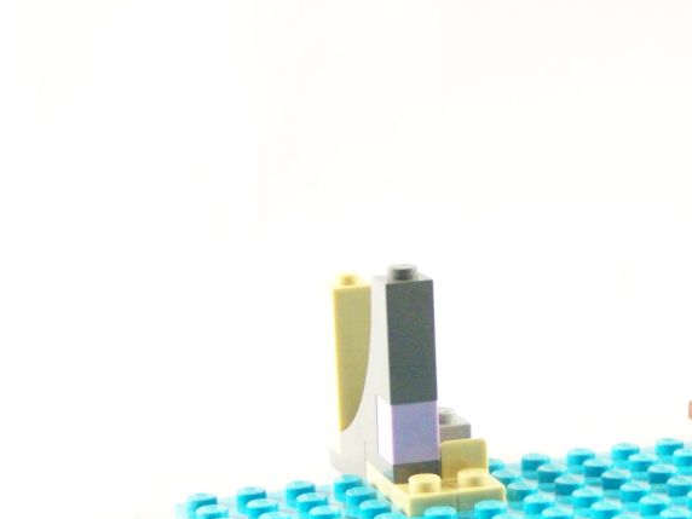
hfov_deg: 16.2
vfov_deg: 12.3
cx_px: 616
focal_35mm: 120
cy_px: 338
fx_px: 2399
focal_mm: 11.1
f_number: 3.2
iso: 400
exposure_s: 1/60
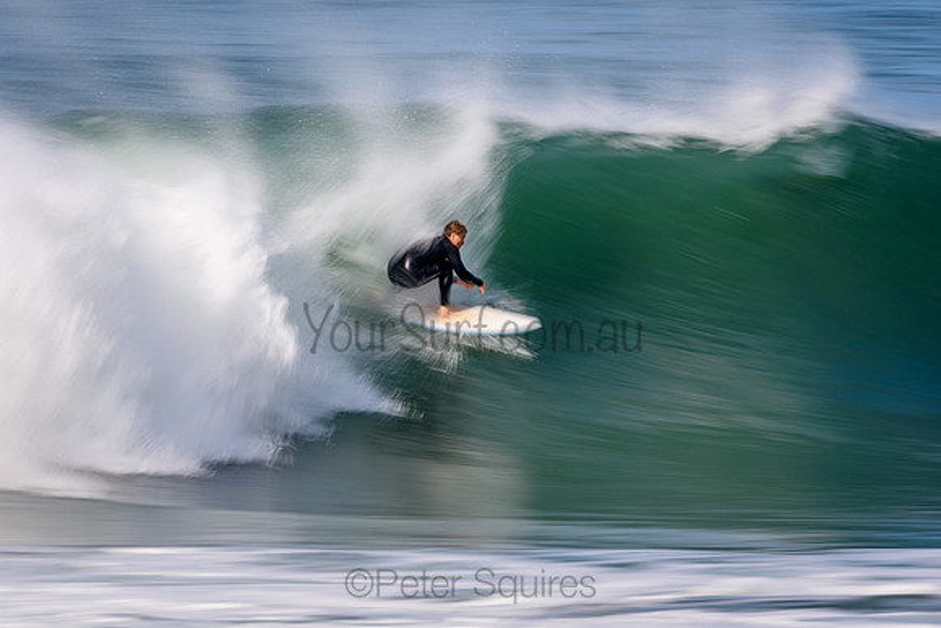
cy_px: 314
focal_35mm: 660
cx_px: 470
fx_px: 17255
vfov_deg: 2.1
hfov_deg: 3.1
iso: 100
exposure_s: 1/20
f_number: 18
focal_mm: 440
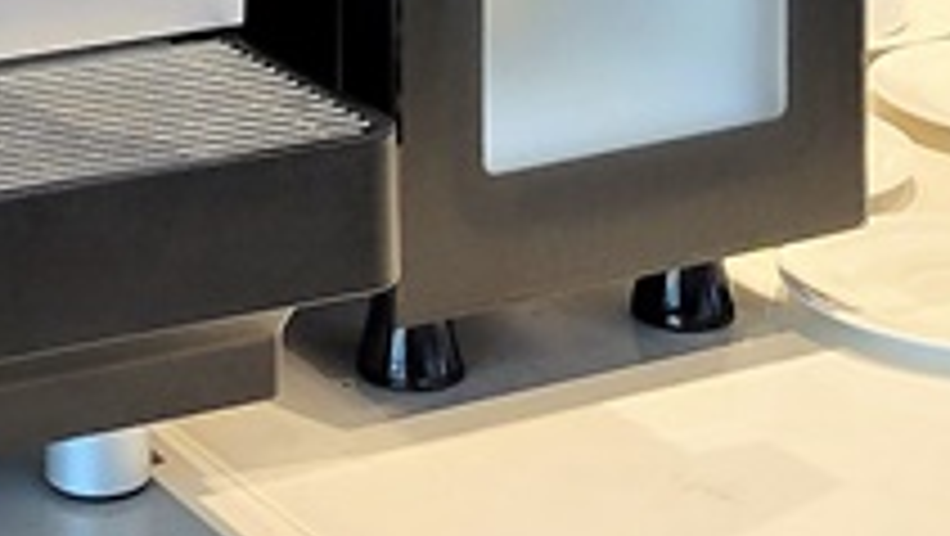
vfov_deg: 8.2
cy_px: -838
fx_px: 3378
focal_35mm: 134
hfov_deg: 15.8
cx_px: 81
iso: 200
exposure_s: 1/50
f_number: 1.8
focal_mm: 5.4
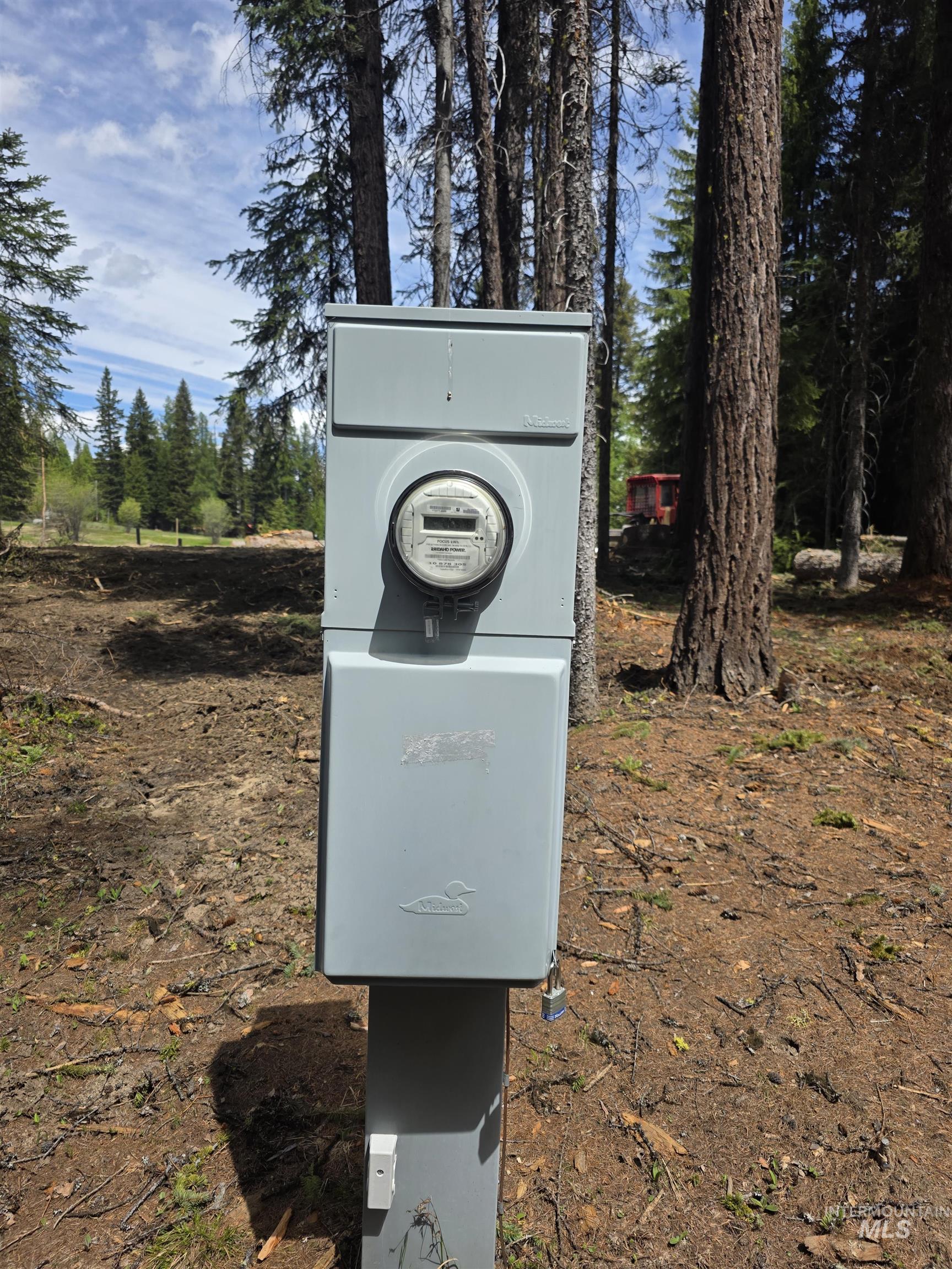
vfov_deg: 73.9
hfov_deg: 58.9
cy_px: 634
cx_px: 476
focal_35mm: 23
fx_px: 843
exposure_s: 1/5296
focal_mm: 6.3
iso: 80
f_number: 1.7
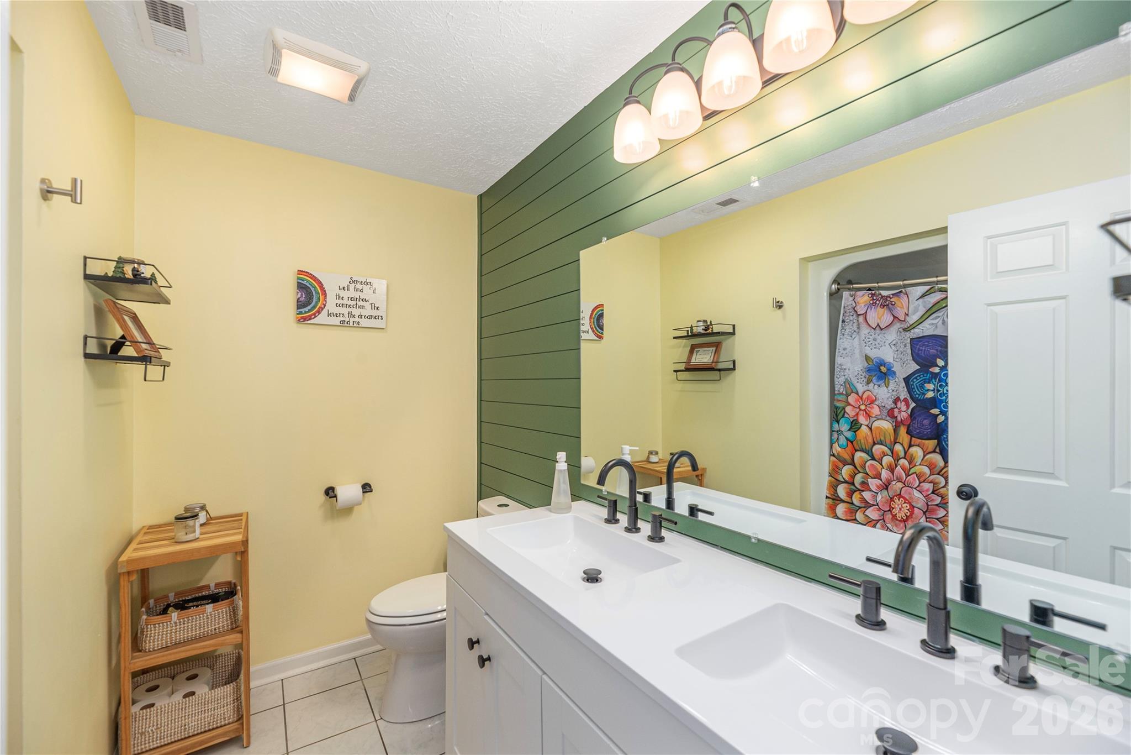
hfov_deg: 104.2
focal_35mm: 14
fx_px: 440
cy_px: 378
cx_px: 566
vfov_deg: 81.2
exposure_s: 1/160
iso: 320
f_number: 7.1
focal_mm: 14
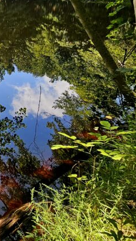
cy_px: 41
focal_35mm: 34
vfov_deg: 53.3
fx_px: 218
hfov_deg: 25.9
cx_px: -66
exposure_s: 1/476
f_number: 2.2
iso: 50
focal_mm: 2.2
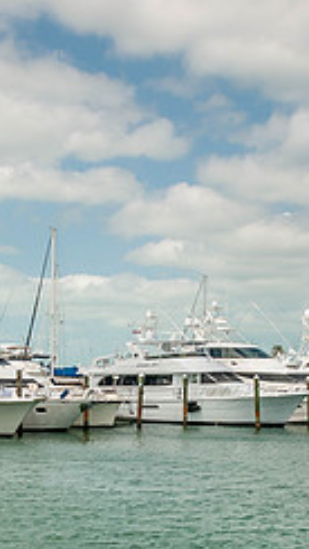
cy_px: 412
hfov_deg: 17.9
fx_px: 975
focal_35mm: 67
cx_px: 215
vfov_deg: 30.9
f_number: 9
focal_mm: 18
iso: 100
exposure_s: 1/320
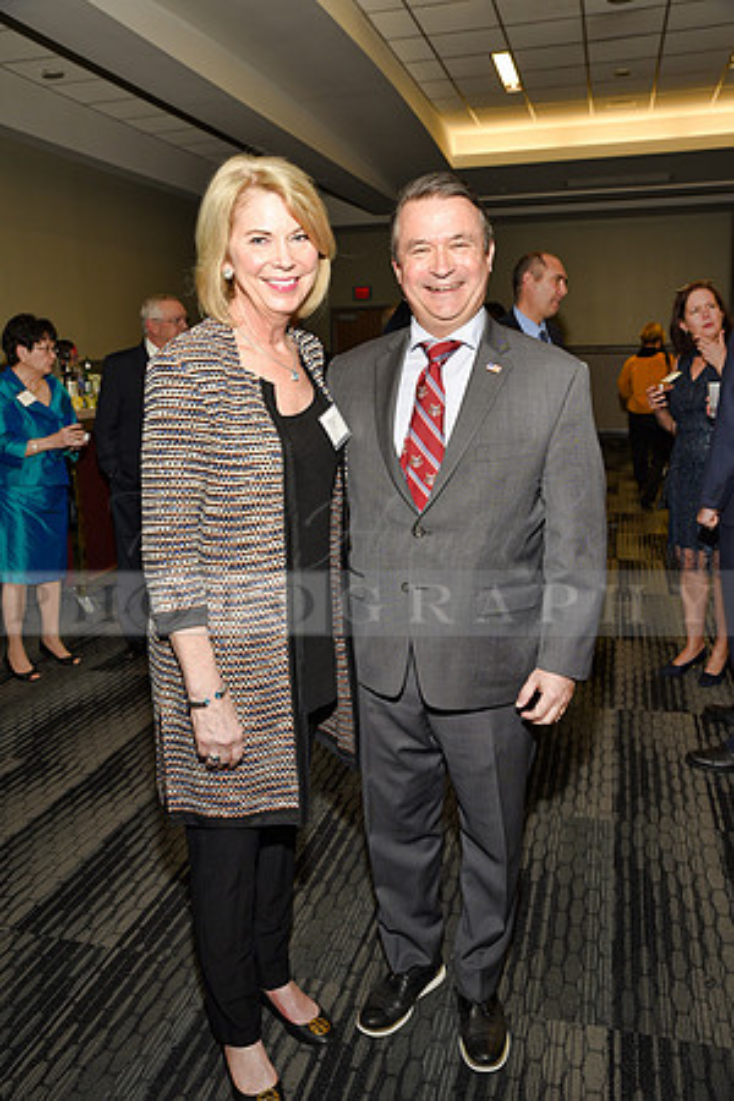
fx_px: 948
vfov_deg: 60.3
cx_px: 367
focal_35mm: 31
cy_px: 550
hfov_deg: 42.3
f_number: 5
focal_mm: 31
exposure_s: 1/60
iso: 200
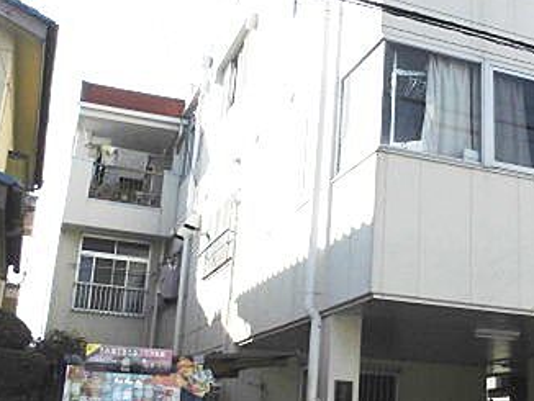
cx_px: 387
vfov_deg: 28.6
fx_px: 787
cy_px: 201
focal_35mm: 51
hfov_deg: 36.8
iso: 100
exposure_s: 1/640
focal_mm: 4.6
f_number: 3.5
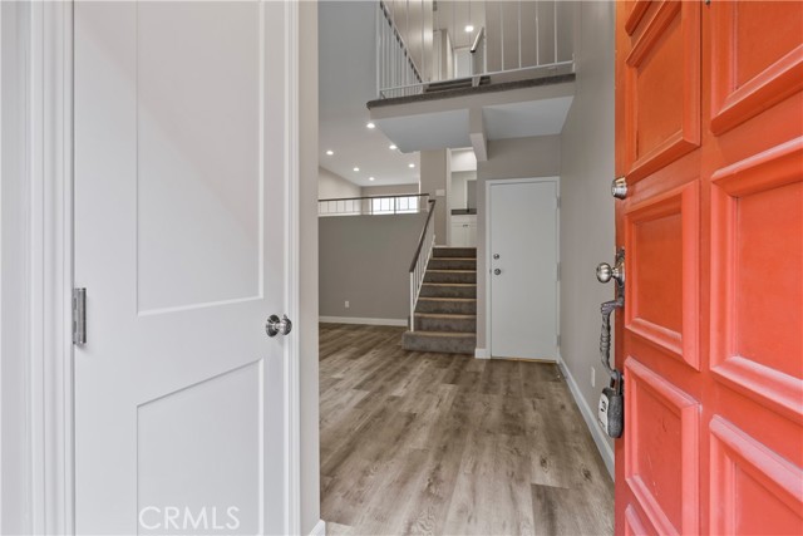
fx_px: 357
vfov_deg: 73.8
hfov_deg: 96.7
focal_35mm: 16
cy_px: 268
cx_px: 402
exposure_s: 1/10
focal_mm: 16
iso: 250
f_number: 6.3
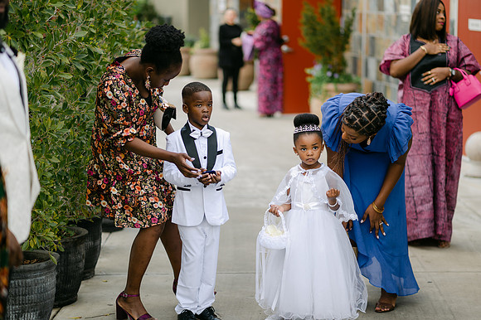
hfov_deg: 23.9
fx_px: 1135
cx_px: 240
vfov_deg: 16.1
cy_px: 160
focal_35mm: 85
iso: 100
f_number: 2
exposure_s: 1/640
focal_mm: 85
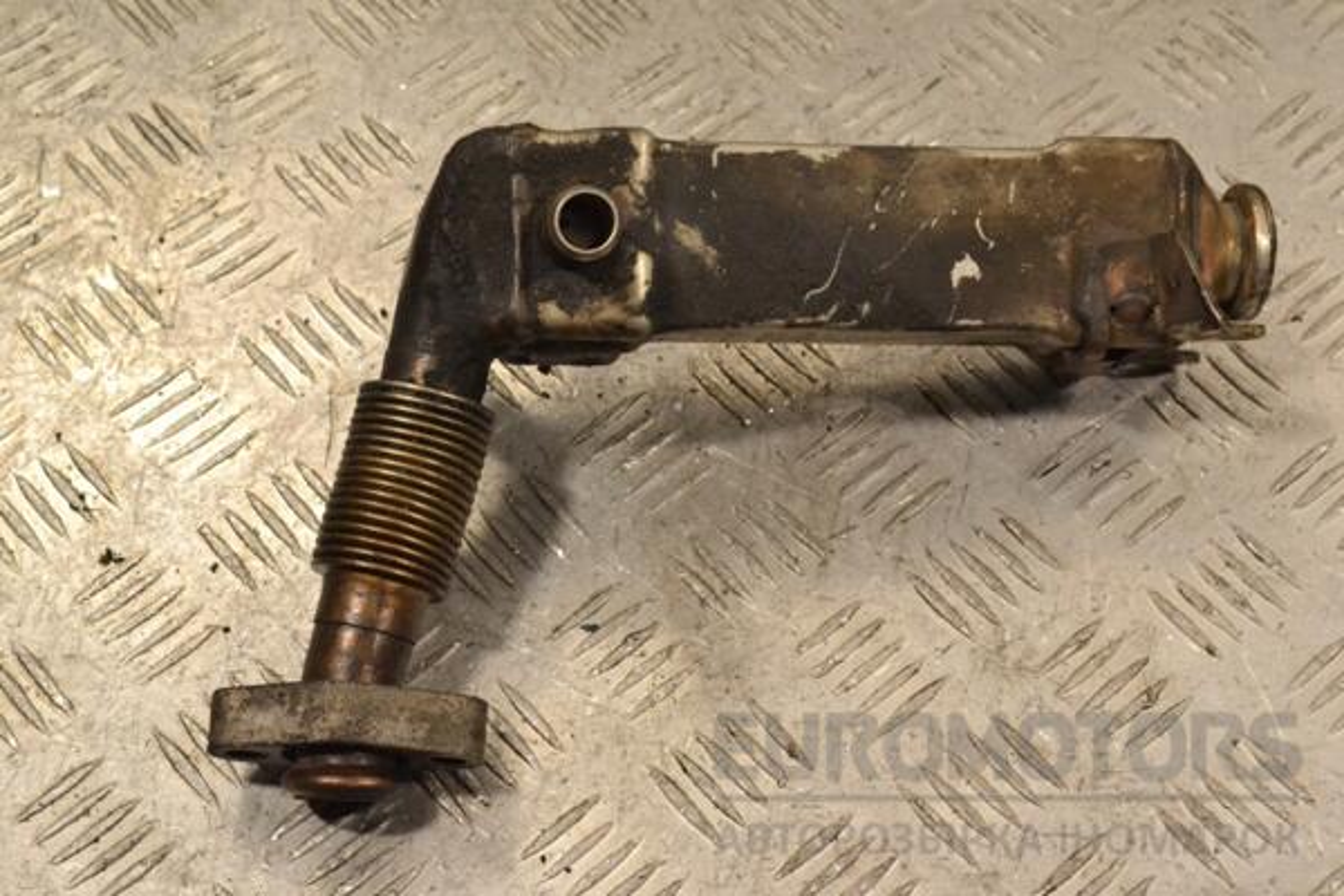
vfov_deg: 20.6
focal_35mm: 66
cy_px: 448
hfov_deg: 30.5
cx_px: 672
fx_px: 2464
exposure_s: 1/400
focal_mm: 44
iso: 3200
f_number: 10
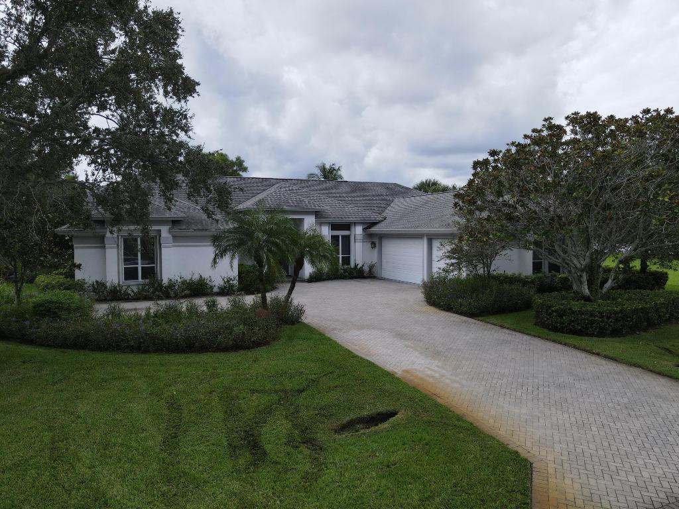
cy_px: 254
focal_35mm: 24
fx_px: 471
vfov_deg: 56.8
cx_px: 340
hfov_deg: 71.6
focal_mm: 4.5
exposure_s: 1/640
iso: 110
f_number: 2.8
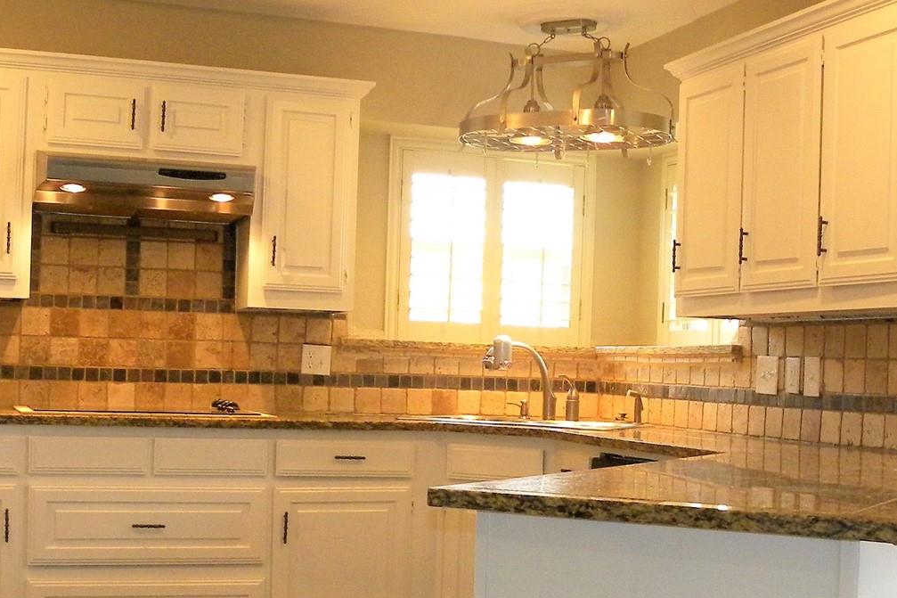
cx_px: 469
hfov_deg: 36.2
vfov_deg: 24.4
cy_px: 428
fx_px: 1370
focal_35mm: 55
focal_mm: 4.6
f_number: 2.8
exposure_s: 1/69.5
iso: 248
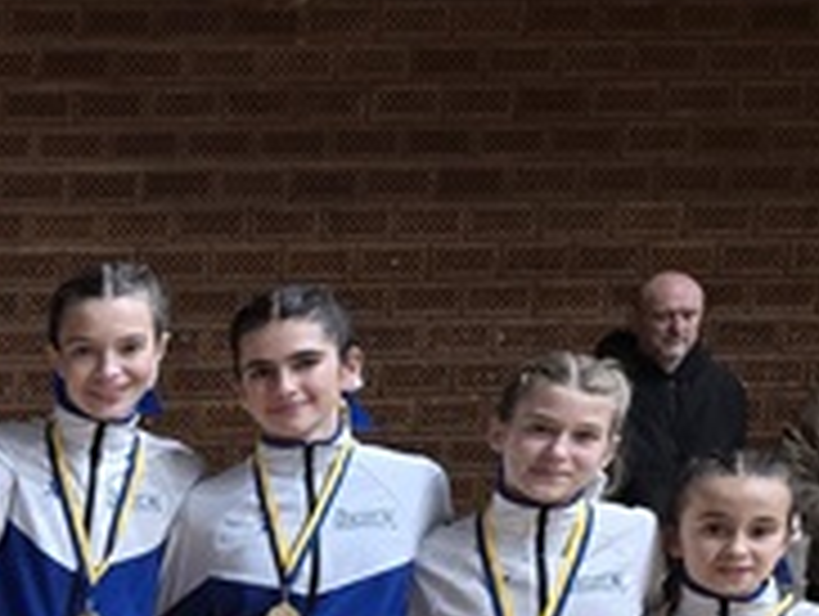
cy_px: 890
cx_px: -783
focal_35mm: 101
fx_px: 2393
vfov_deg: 13.9
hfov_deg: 15.7
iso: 250
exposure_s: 1/100
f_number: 1.7
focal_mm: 6.3
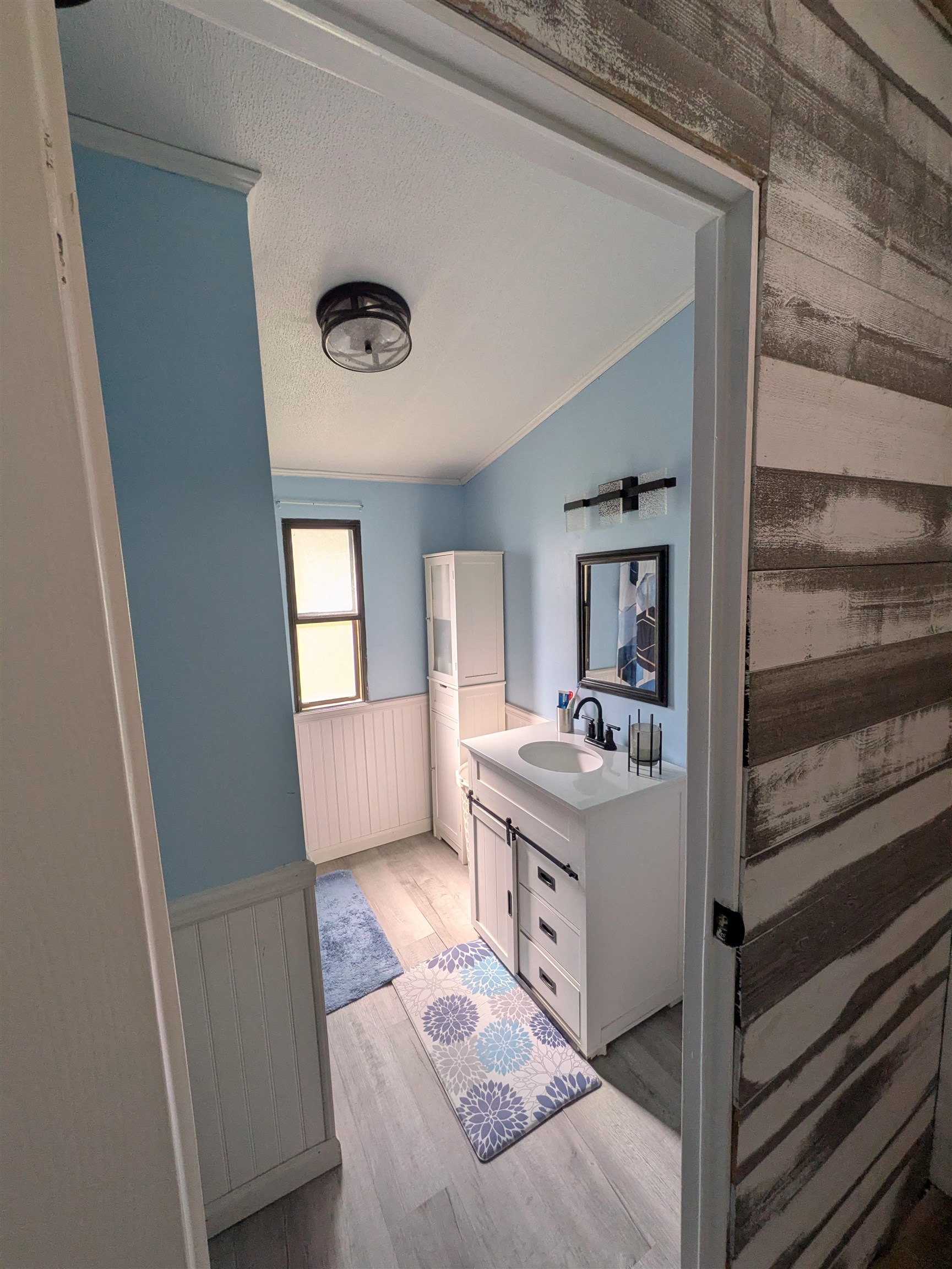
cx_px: 476
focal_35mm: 14
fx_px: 513
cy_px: 634
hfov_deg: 85.7
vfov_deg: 102.1
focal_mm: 1.83
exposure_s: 1/120
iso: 63
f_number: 2.2
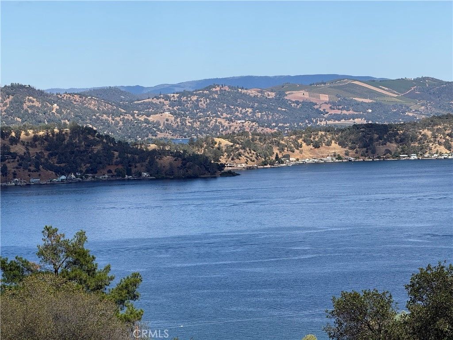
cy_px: 170
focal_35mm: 120
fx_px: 1570
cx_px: 226
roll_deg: +1.0
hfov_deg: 16.4
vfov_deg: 12.3
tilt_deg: -1.8
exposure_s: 1/1730
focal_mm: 15.66
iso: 50
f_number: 2.8
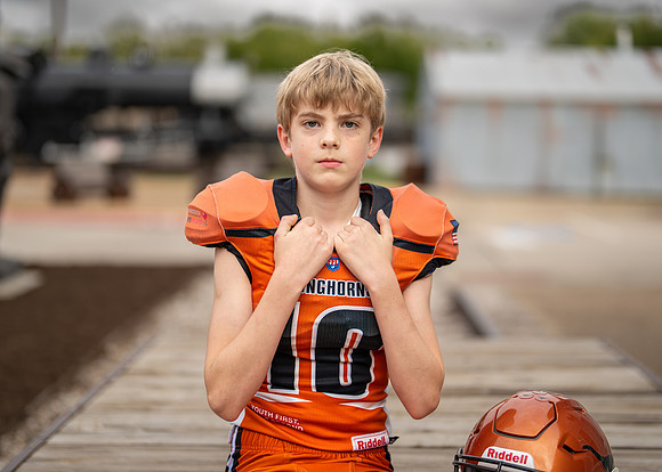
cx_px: 338
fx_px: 1099
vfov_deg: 24.3
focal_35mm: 58
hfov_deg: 33.5
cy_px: 214
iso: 100
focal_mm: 50
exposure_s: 1/1600
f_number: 1.2
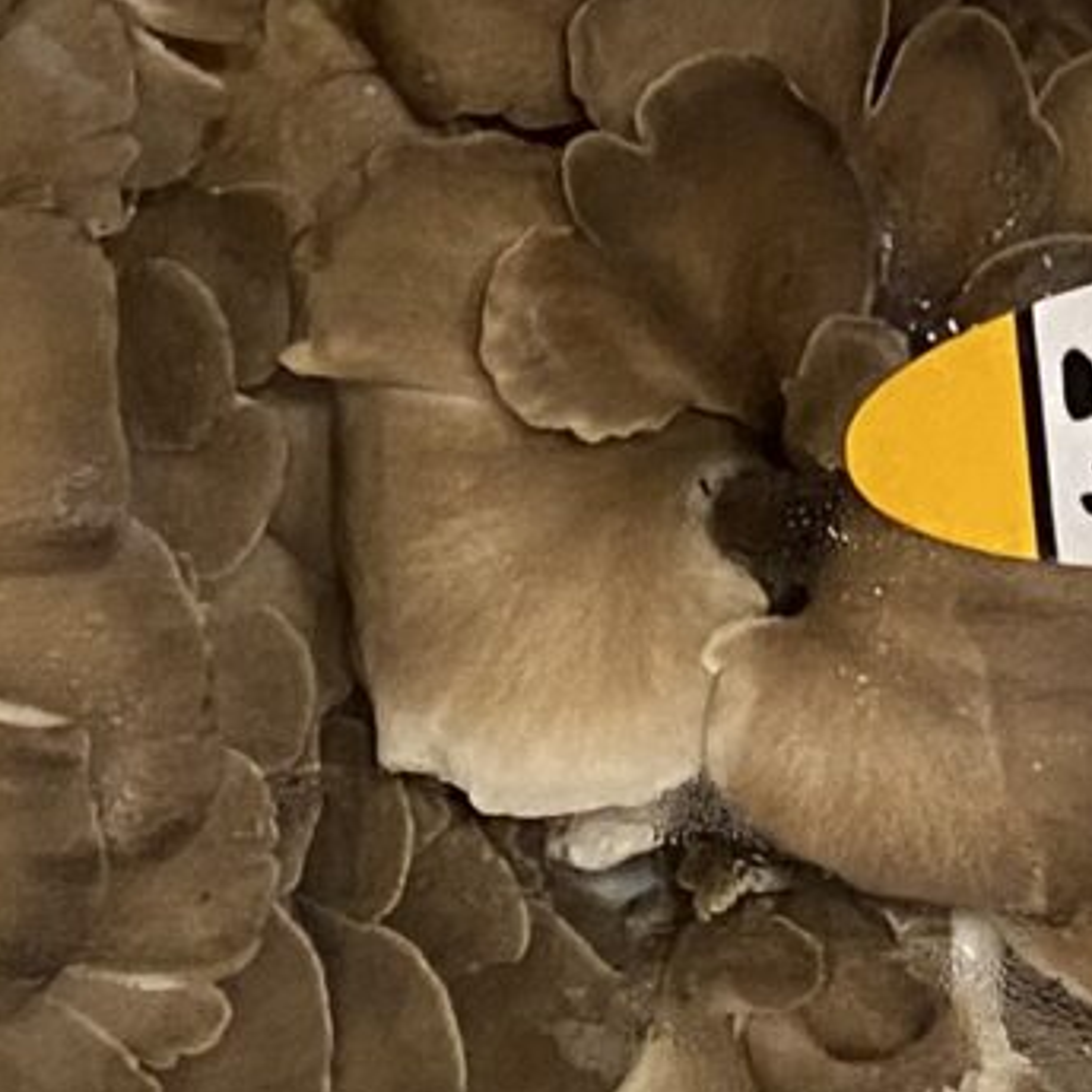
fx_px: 6103
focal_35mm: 171
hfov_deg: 10.1
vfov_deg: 9.5
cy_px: -1175
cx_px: 1209
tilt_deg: -79.3
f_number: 1.8
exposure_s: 1/50
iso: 160
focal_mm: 4.25
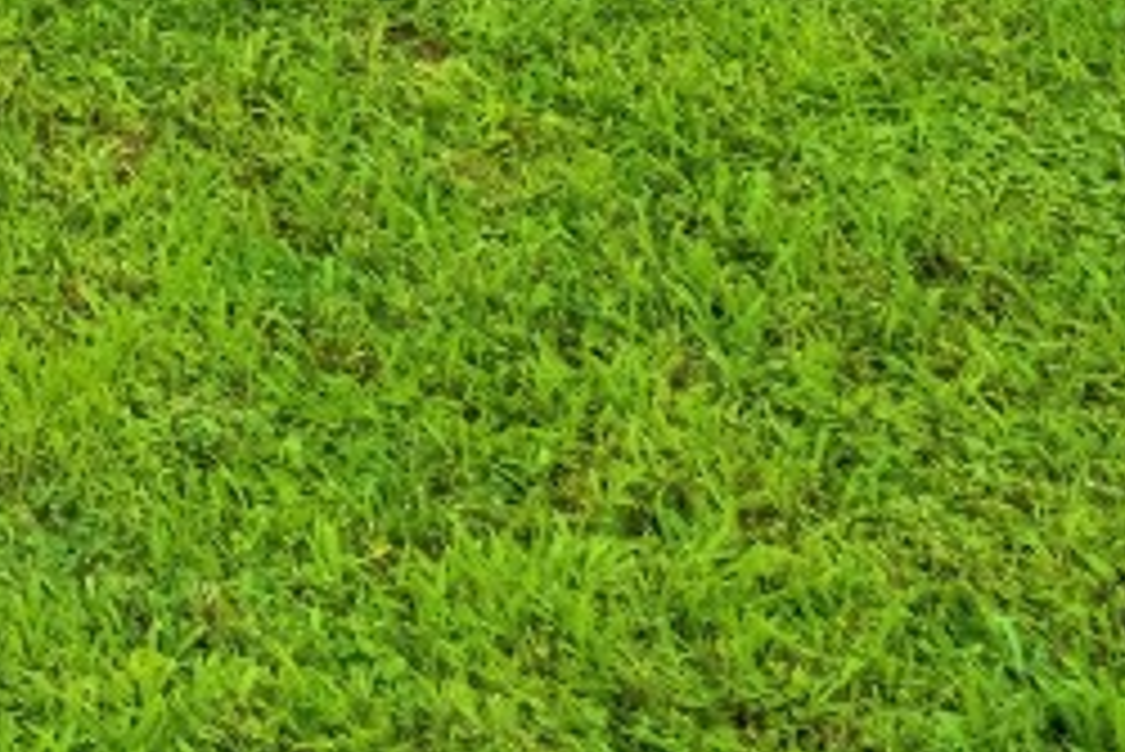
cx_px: -1055
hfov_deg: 17.0
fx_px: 2877
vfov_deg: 12.3
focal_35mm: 92
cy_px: -968
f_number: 22
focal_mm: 20
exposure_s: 1/125
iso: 2000
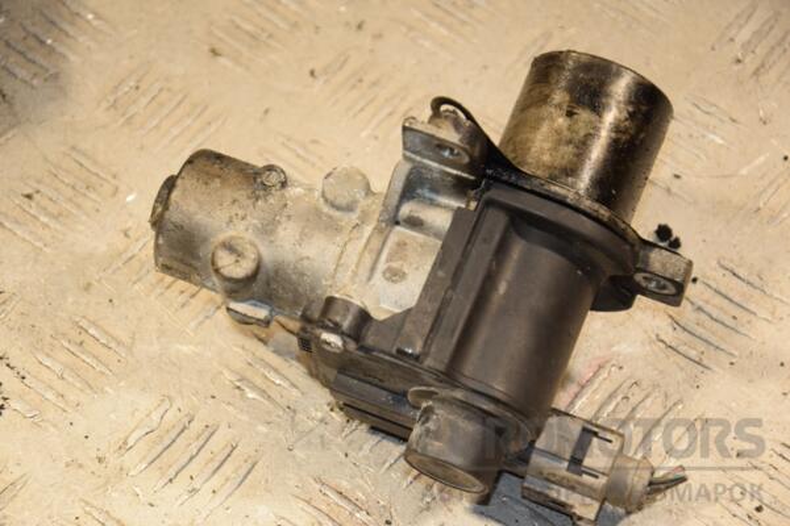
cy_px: 263
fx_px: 2633
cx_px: 395
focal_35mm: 120
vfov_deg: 11.4
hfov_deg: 17.1
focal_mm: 80
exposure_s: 1/160
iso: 800
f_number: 5.3
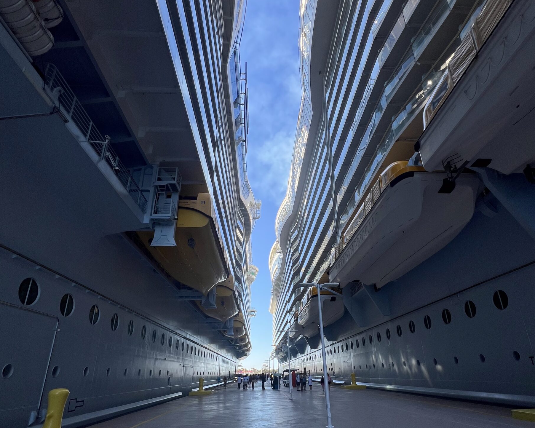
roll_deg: +0.9
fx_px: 285
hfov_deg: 86.3
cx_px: 279
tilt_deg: +20.3
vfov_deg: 72.8
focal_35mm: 18
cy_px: 263
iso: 32
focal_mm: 1.57
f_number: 1.8
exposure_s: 1/433
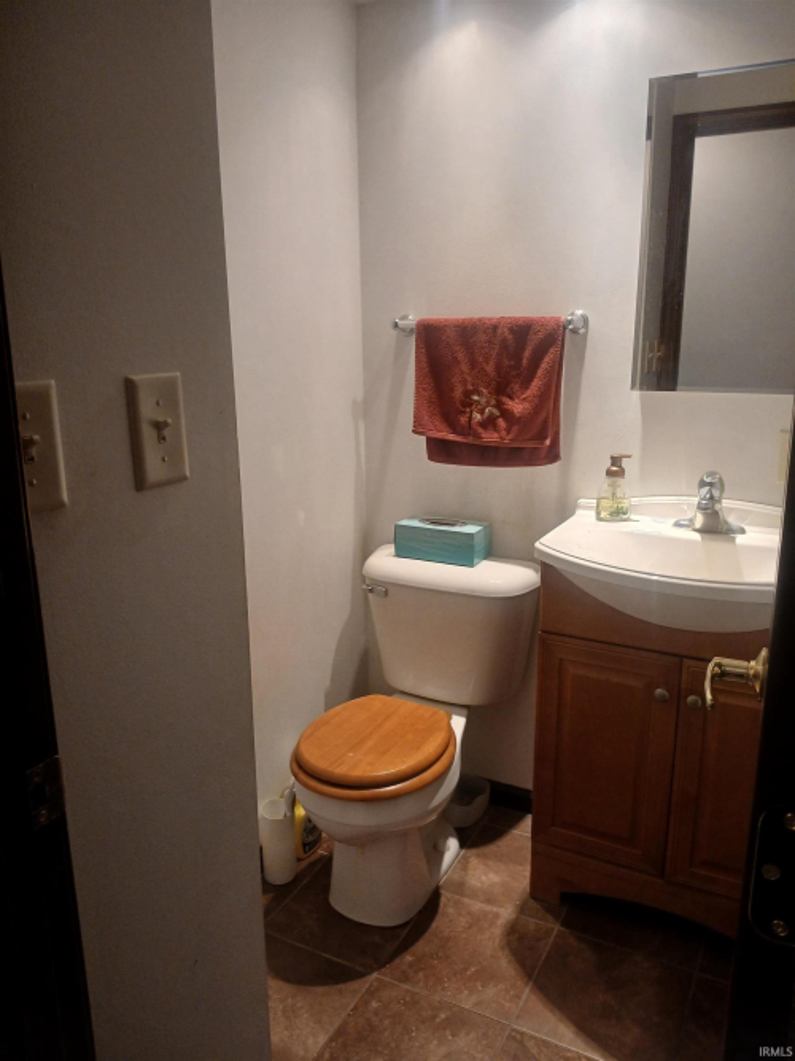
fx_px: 796
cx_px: 398
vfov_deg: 67.3
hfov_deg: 53.0
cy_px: 530
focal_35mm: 26
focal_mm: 3.98
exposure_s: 1/60
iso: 200
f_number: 1.8
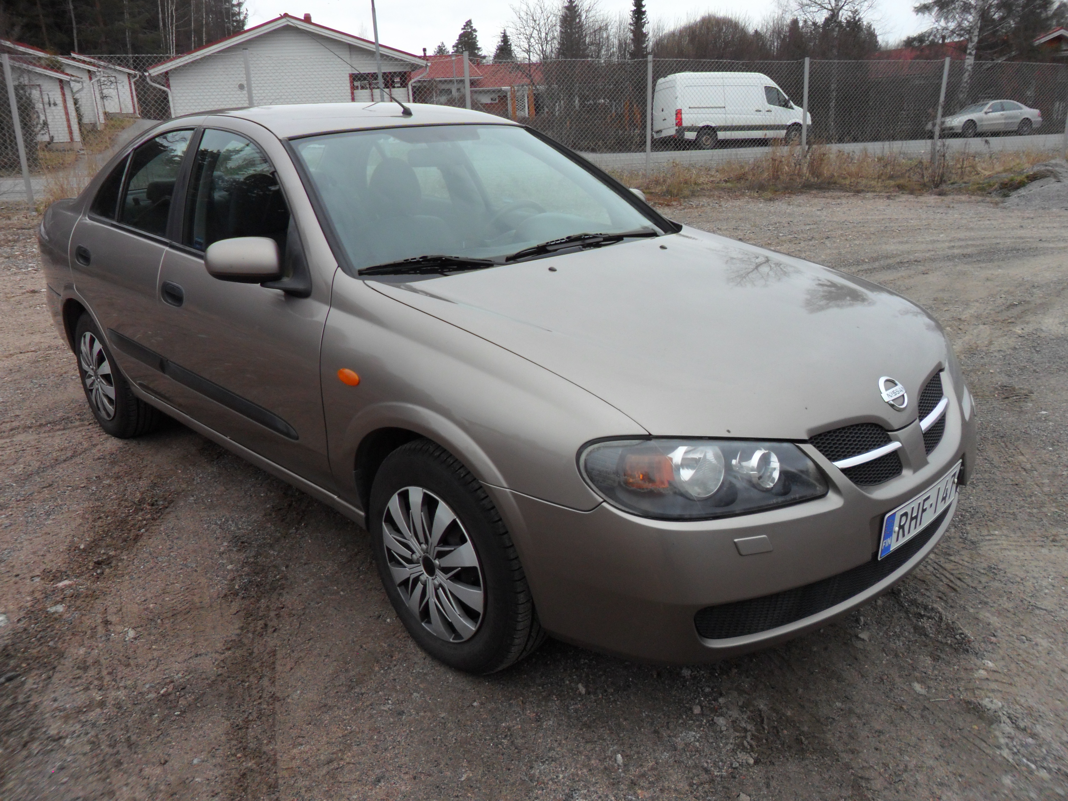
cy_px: 400
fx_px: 833
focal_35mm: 27
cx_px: 534
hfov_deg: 65.3
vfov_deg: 51.4
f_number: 3.5
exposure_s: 1/125
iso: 80
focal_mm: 4.9
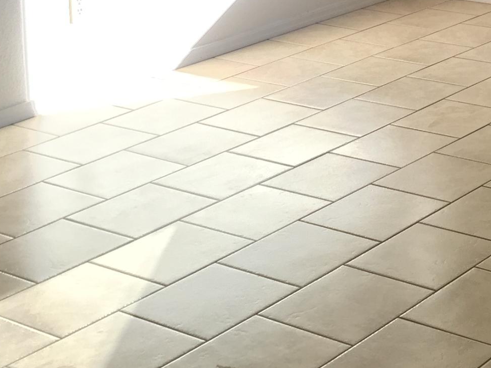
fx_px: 1262
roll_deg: +0.4
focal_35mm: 89
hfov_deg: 20.7
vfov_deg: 15.4
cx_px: 577
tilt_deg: -5.2
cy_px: -172
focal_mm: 4.15
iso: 32
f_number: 2.2
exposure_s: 1/129
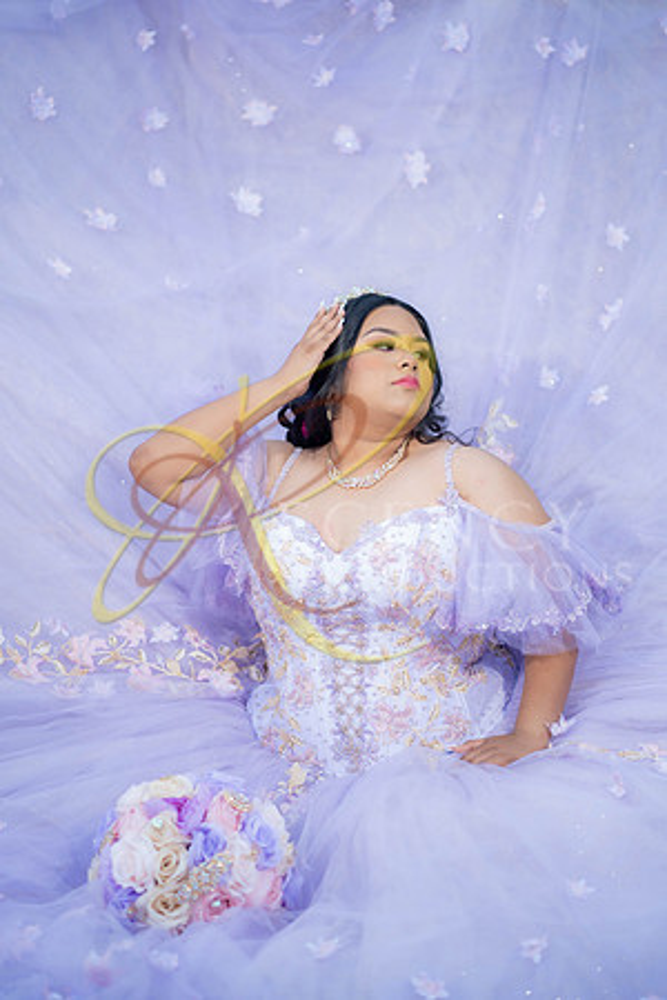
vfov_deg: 23.9
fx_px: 2362
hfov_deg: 16.1
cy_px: 500
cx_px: 334
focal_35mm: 85
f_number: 1.8
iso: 125
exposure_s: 1/1250
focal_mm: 85
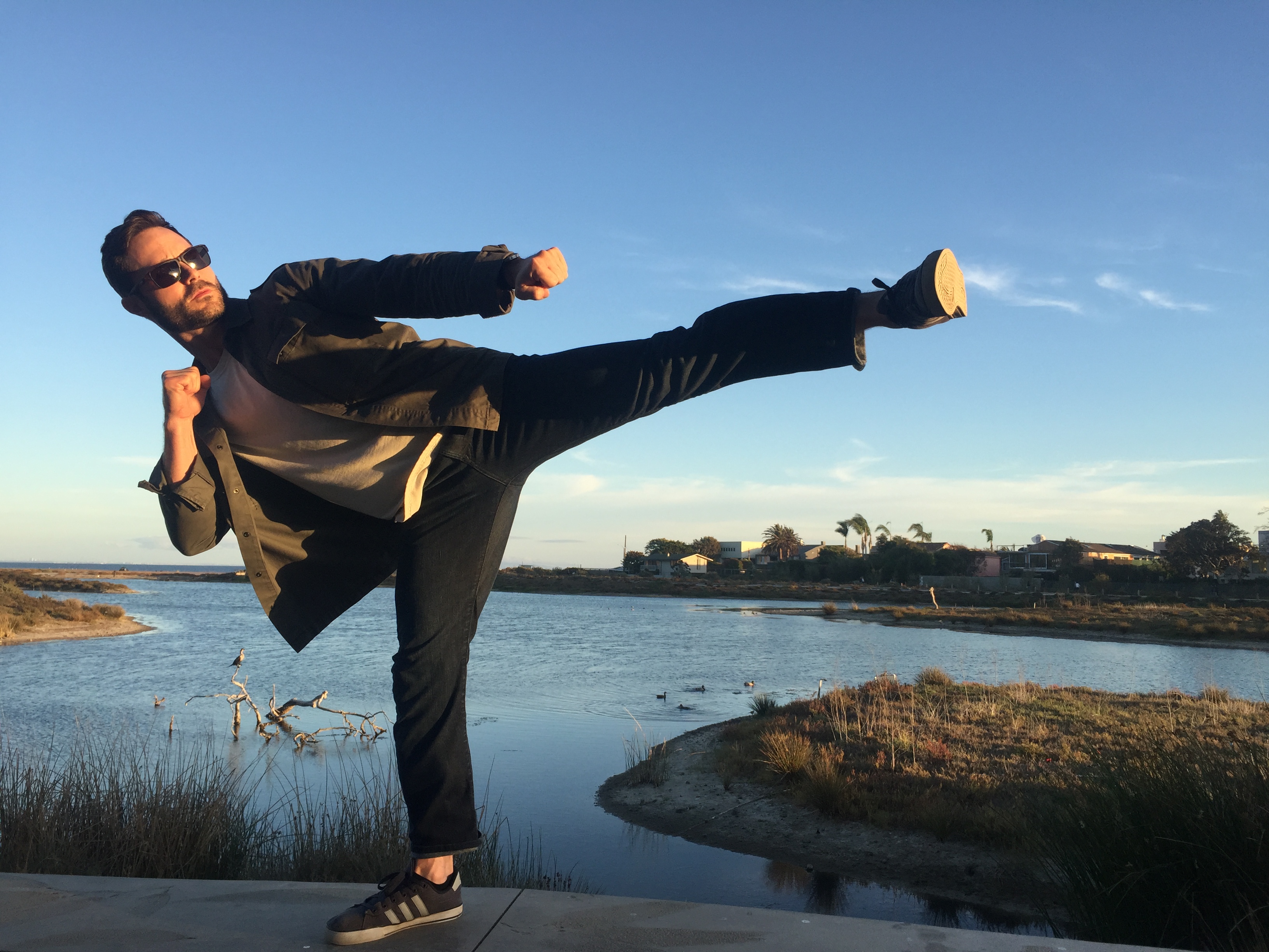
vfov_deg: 48.2
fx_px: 1063
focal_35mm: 29
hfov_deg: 61.7
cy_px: 476
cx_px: 634
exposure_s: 1/628
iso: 32
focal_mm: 4.15
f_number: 2.2
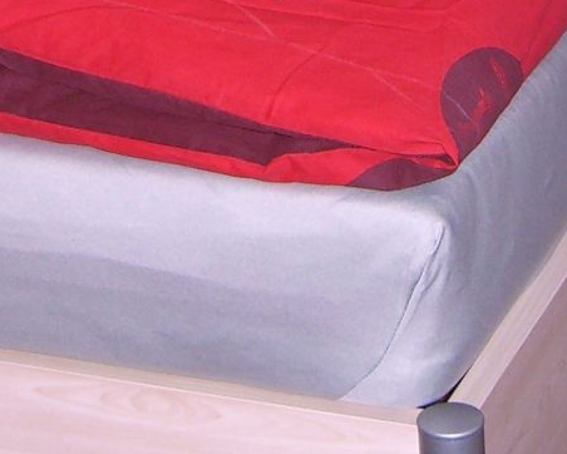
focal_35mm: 168
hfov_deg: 11.5
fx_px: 2820
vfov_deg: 8.9
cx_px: 223
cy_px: -267
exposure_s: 1/60
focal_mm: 7.9
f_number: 2.8
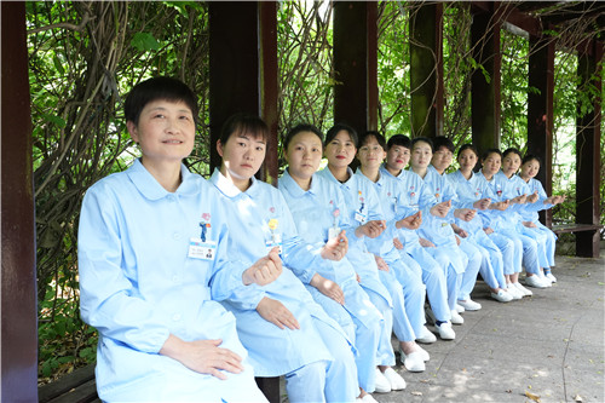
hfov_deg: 54.5
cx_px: 302
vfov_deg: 37.8
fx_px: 588
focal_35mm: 35
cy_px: 202
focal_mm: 35
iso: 3200
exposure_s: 1/200
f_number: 8
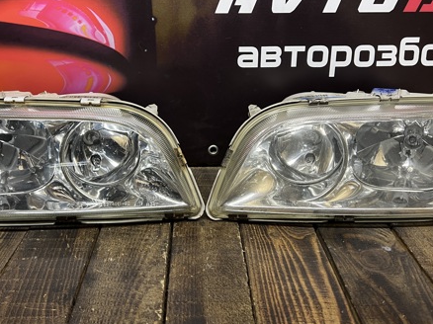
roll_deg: +0.3
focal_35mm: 38
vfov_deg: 37.6
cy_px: 131
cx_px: 202
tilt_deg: -19.1
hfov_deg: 49.0
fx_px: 475
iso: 80
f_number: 1.5
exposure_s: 1/50
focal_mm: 5.7
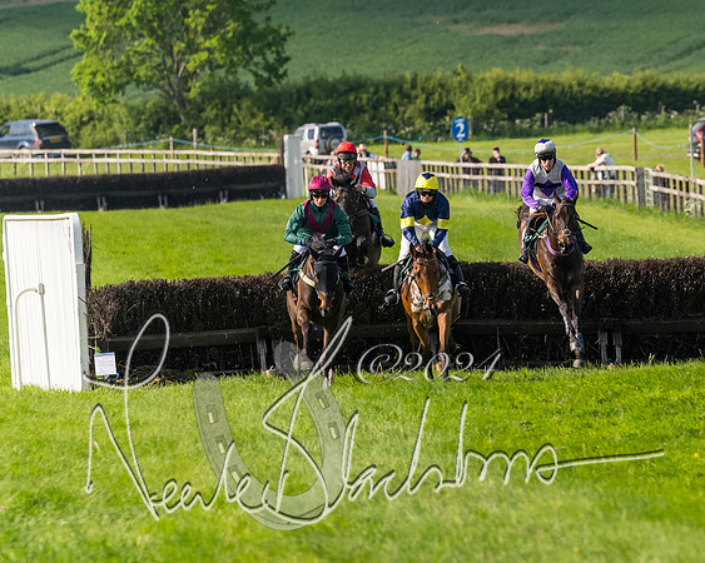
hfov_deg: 4.1
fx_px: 9789
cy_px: 329
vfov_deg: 3.3
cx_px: 469
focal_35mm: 469
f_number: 4
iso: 500
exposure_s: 1/4000
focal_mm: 175
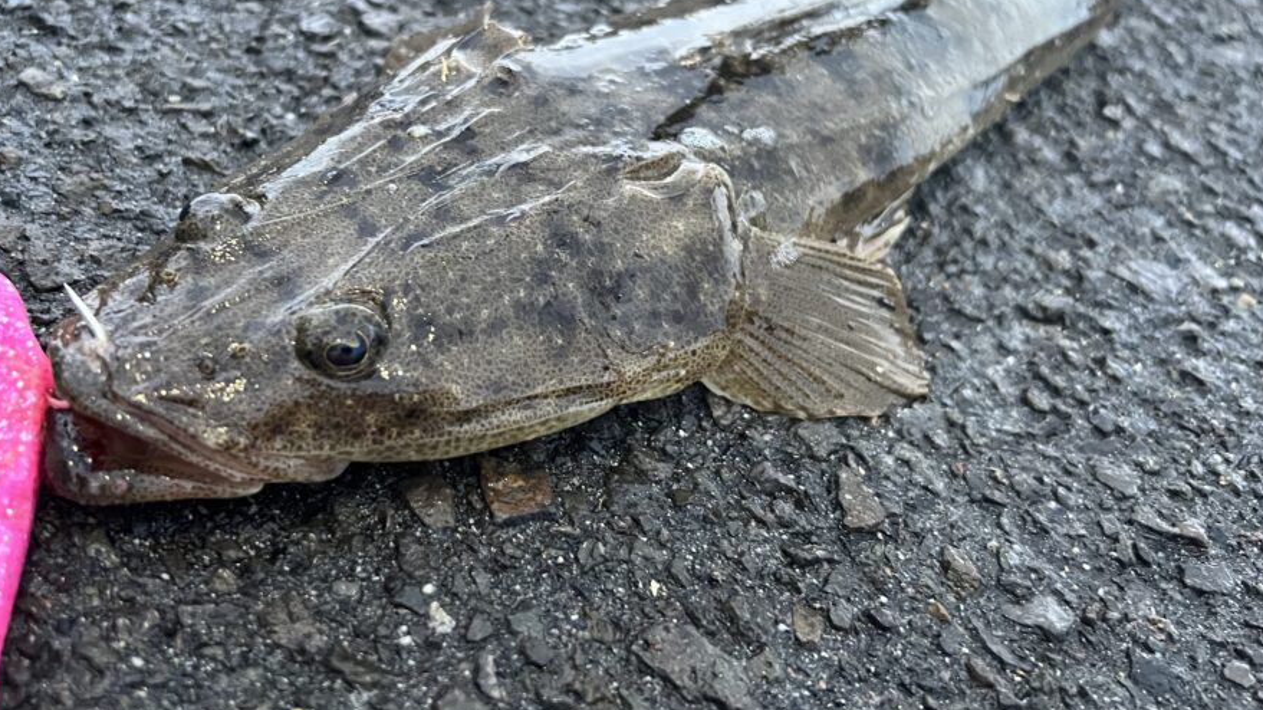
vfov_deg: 35.6
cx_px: 535
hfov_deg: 59.2
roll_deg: -12.1
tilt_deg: -43.5
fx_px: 1105
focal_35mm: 33
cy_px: 313
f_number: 1.5
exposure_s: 1/55
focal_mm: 5.7
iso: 500
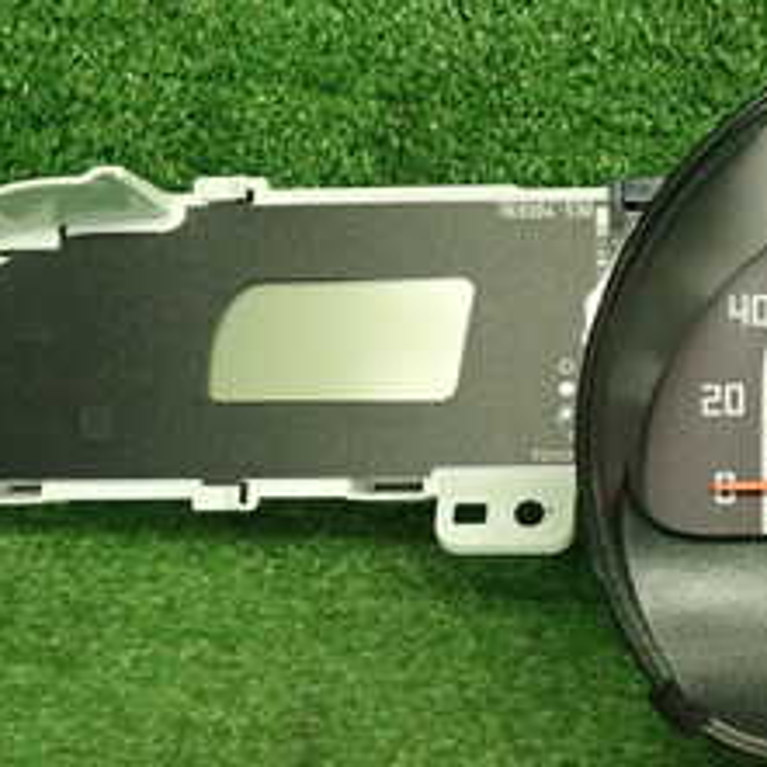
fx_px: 1805
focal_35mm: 72
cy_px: 437
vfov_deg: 24.0
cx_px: 694
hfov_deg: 23.3
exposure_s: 1/125
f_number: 2.3
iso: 640
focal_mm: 5.5
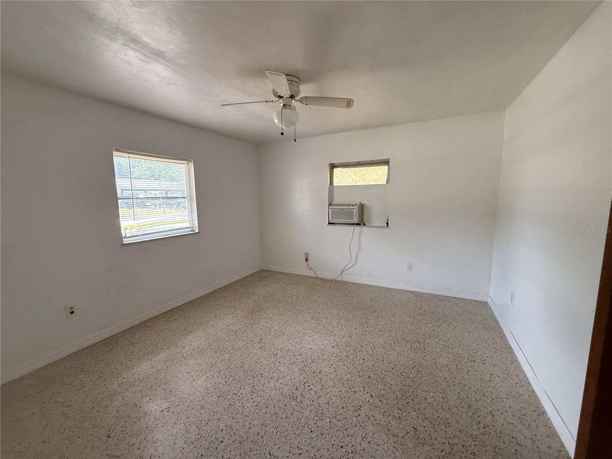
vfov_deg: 85.7
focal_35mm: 14
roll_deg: +0.7
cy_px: 230
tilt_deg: -7.9
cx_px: 306
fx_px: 248
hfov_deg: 102.1
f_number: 2.2
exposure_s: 1/67
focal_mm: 2.22
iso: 320
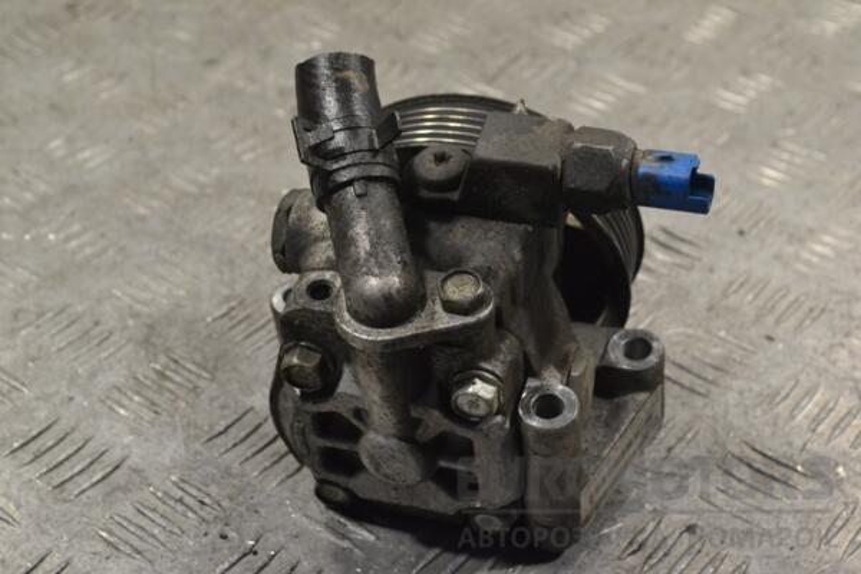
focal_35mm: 69
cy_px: 287
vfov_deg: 19.7
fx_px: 1650
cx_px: 430
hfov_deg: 29.2
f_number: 9
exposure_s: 1/320
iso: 3200
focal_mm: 46
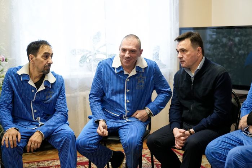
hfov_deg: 35.1
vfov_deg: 23.8
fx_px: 399
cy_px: 84
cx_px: 126
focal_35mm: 57
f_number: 2.8
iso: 2500
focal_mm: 57
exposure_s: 1/200
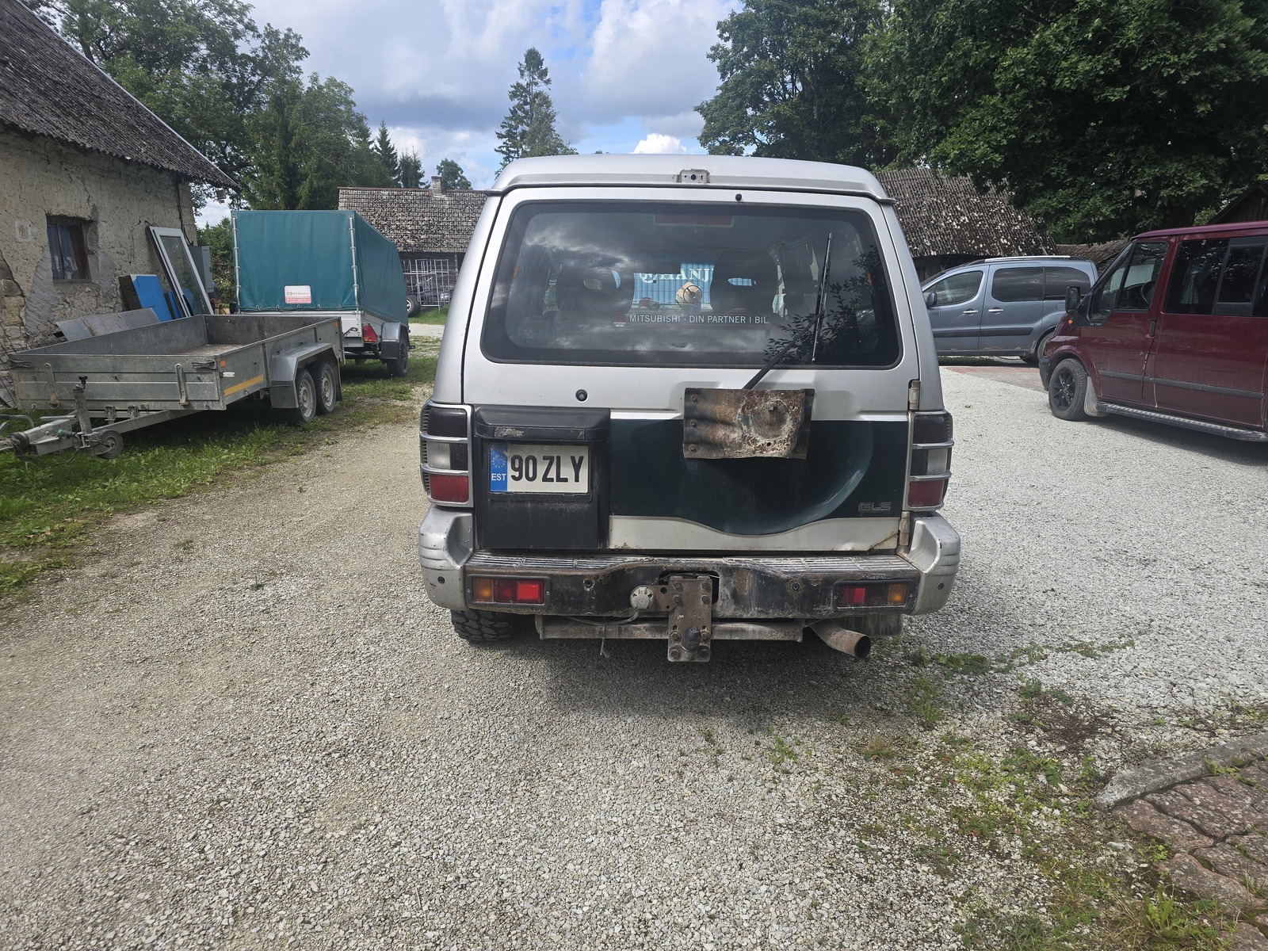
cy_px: 476
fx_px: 843
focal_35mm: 23
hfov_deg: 73.9
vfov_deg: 58.9
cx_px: 634
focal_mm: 6.3
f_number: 1.7
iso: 12
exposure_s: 1/470
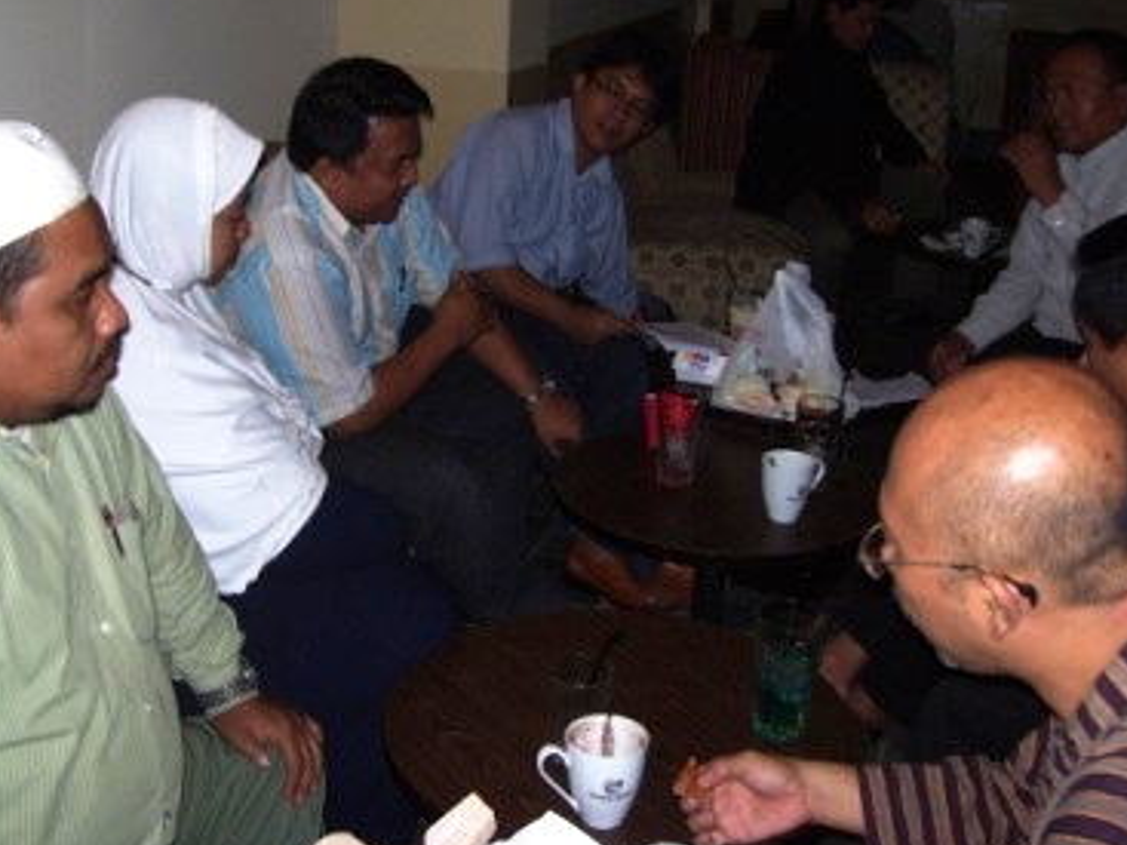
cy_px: 344
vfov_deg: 32.8
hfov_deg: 42.9
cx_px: 516
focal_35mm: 44
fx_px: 1432
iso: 80
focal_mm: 6
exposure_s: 1/60
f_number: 2.7
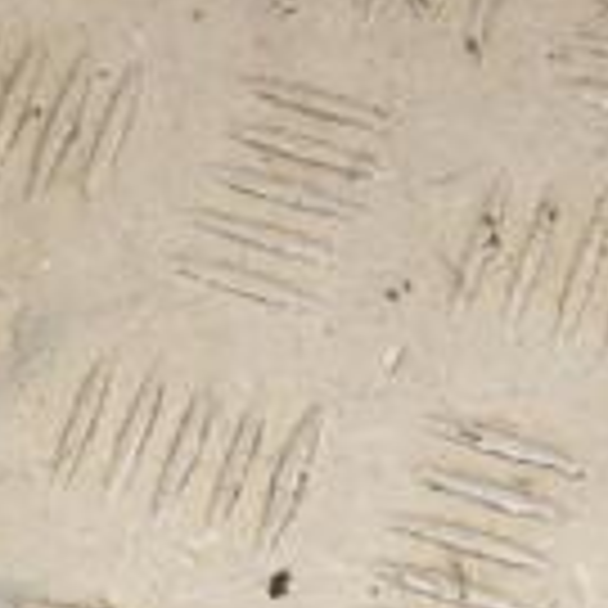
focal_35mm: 198
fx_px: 3932
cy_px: 851
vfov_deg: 8.7
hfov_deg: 8.8
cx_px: 392
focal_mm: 35
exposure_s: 1/200
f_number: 9
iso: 800
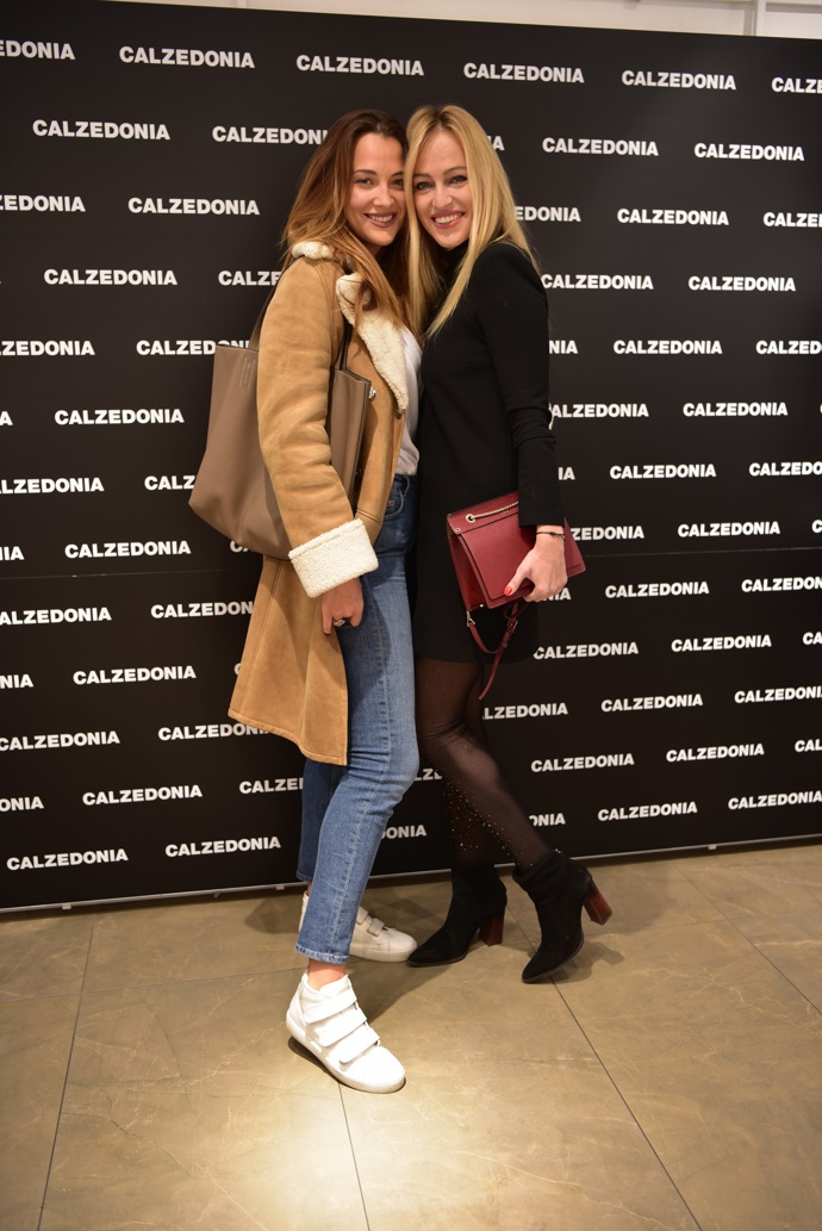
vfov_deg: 58.7
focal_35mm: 32
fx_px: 1094
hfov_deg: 41.2
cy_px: 616
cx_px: 411
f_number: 2.8
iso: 100
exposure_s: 1/10
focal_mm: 32
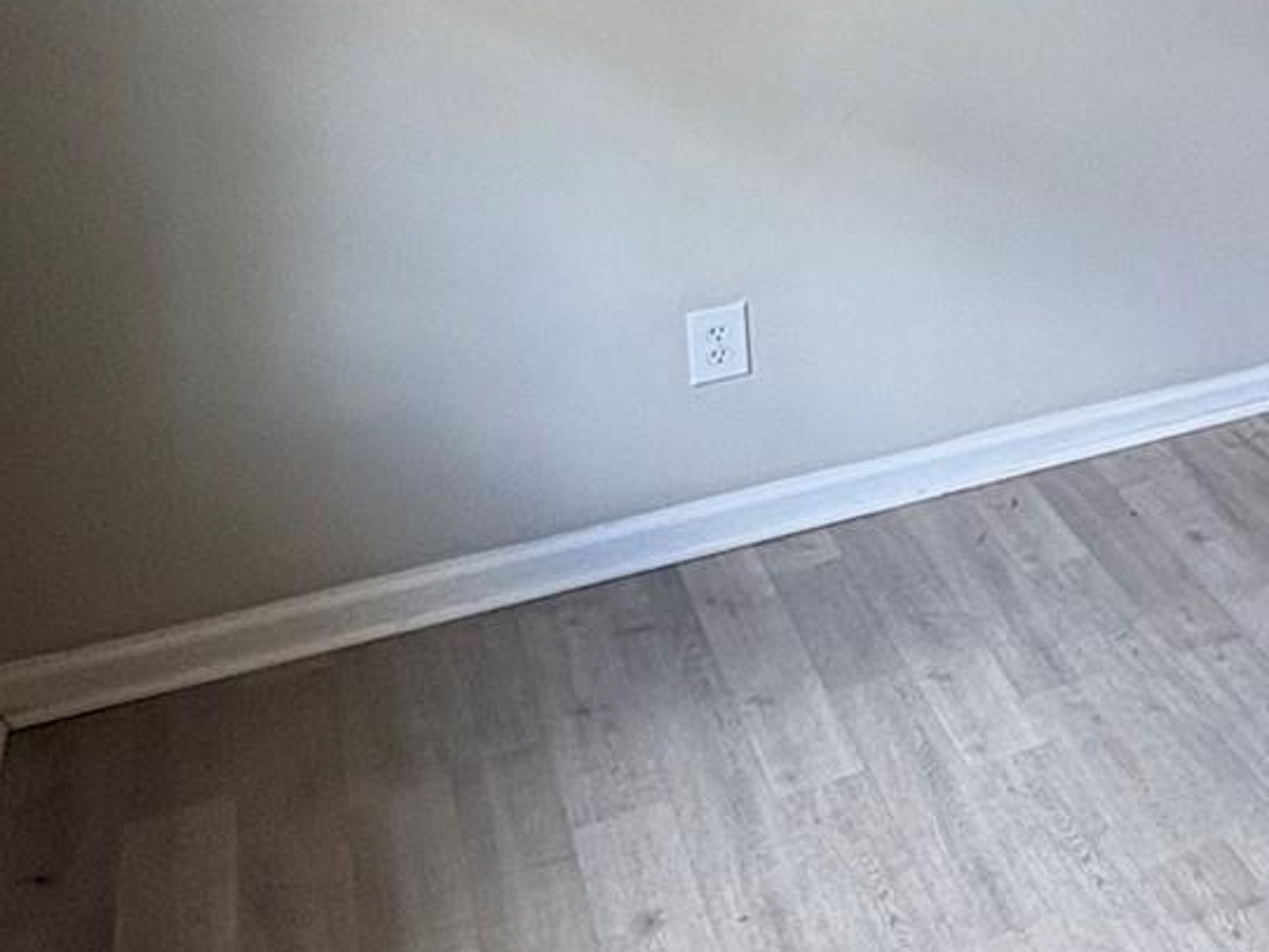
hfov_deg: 24.1
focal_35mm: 53
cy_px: -178
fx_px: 1943
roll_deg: -2.2
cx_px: 2095
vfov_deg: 24.9
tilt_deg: -6.3
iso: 200
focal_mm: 2.22
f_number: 2.2
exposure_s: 1/120
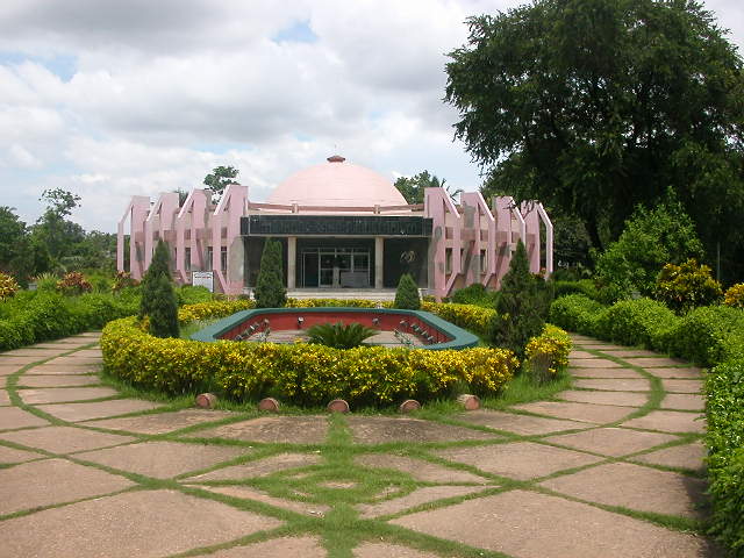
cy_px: 279
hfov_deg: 50.1
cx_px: 372
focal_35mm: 37
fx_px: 795
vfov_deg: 38.7
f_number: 4.5
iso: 100
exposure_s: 1/538
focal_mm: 5.6
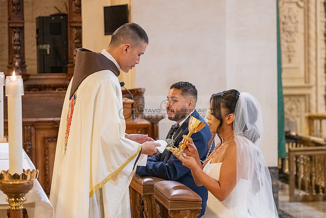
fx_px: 1051
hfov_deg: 17.6
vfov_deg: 11.8
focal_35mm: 116
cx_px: 199
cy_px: 113
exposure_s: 1/200
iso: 3200
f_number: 4
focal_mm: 95
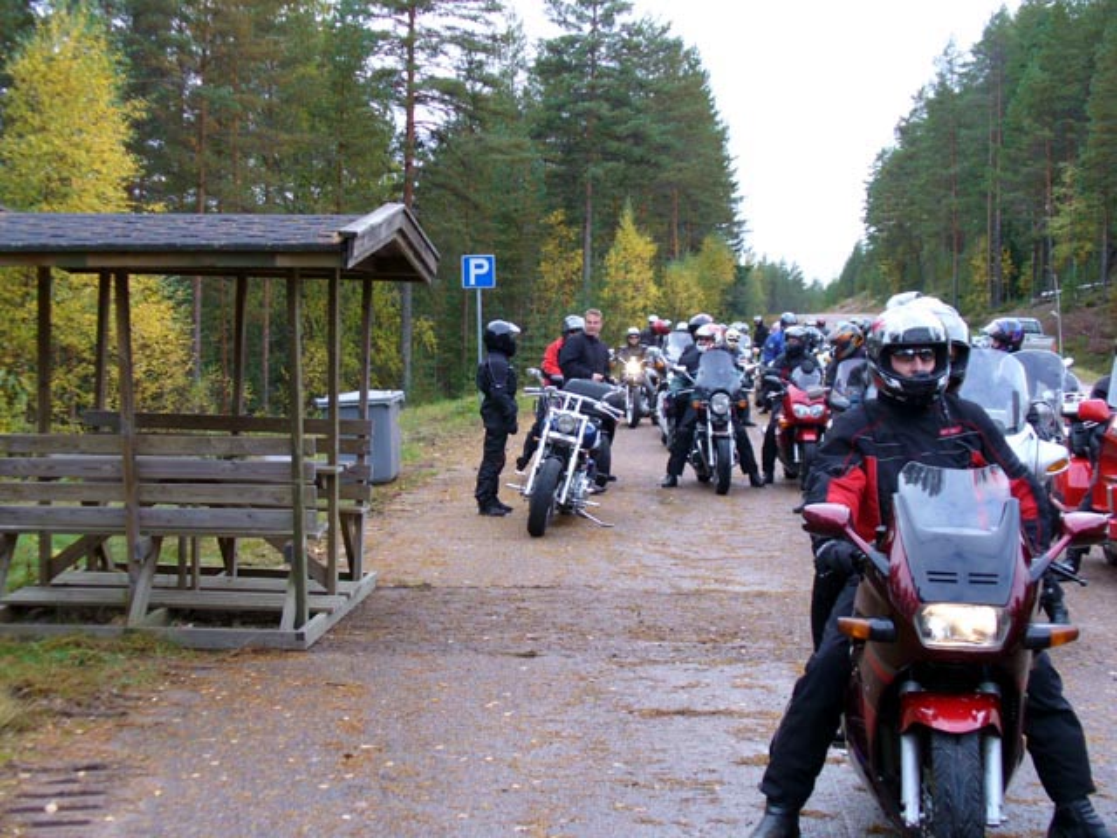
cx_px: 558
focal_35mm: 54
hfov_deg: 35.5
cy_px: 419
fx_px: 1742
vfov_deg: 27.0
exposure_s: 1/125
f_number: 3.1
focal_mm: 8.9
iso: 80
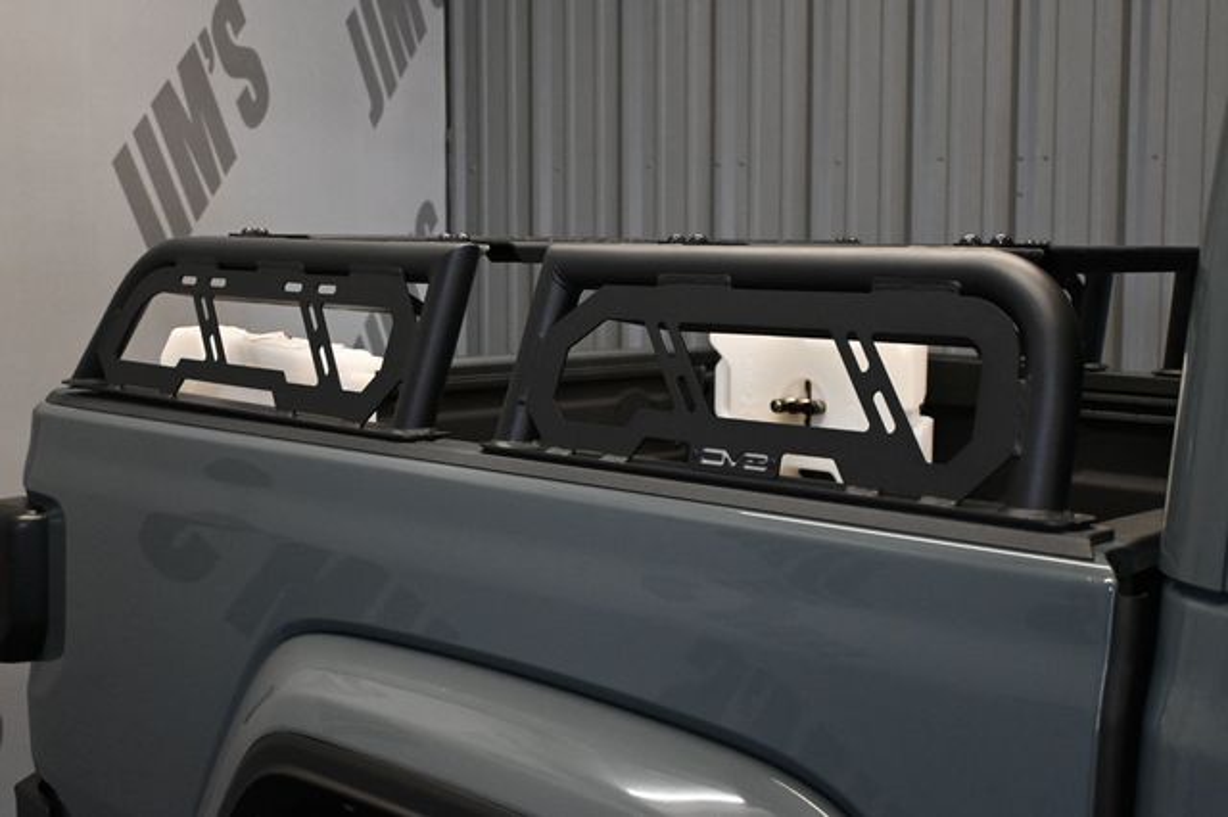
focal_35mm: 46
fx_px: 1560
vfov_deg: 29.4
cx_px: 614
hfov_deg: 43.0
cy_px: 408
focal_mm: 30.5
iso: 2200
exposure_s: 1/125
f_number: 4.8
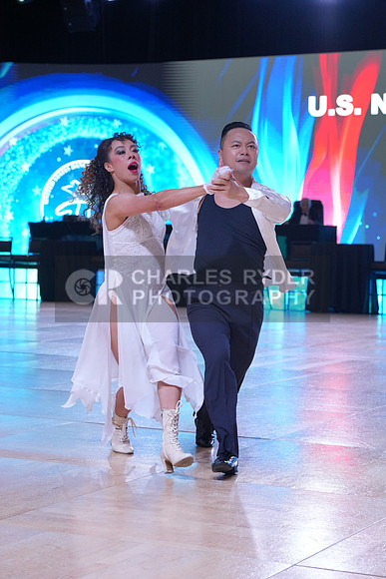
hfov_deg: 17.3
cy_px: 290
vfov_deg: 25.7
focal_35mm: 79
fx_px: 1270
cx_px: 193
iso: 1600
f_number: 5.6
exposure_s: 1/400
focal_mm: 79
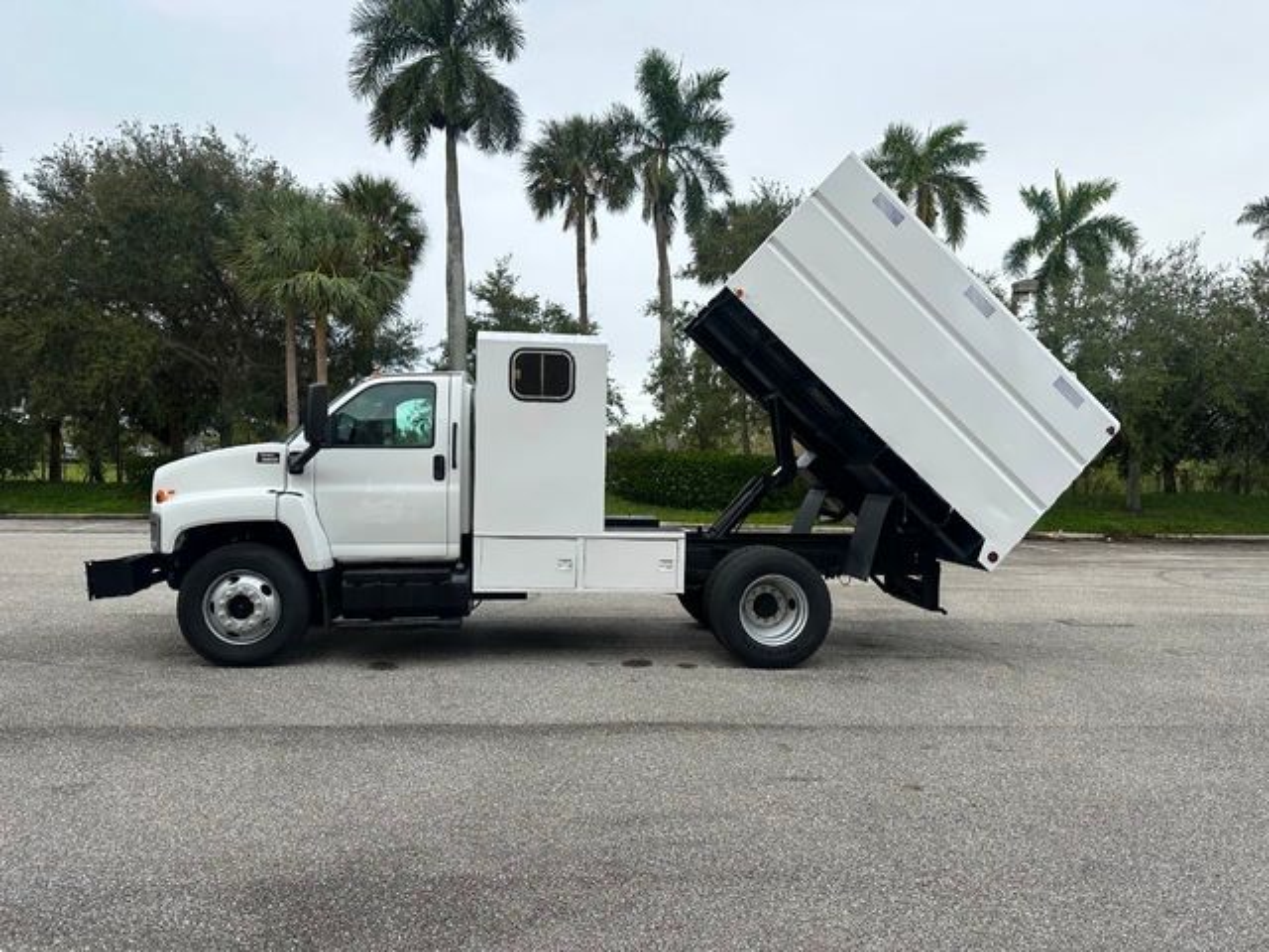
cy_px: 476
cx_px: 634
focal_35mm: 24
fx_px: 880
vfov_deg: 56.8
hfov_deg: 71.6
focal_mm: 6.86
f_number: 1.78
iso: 80
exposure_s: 1/797
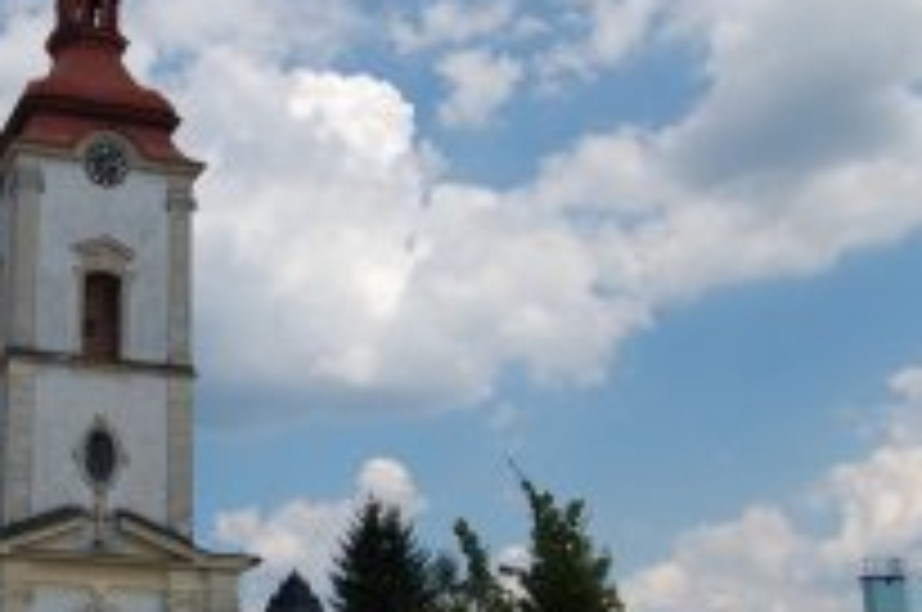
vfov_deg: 22.9
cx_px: 164
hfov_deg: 32.9
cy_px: 358
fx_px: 1509
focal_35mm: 59
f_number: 10
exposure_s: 1/400
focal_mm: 18
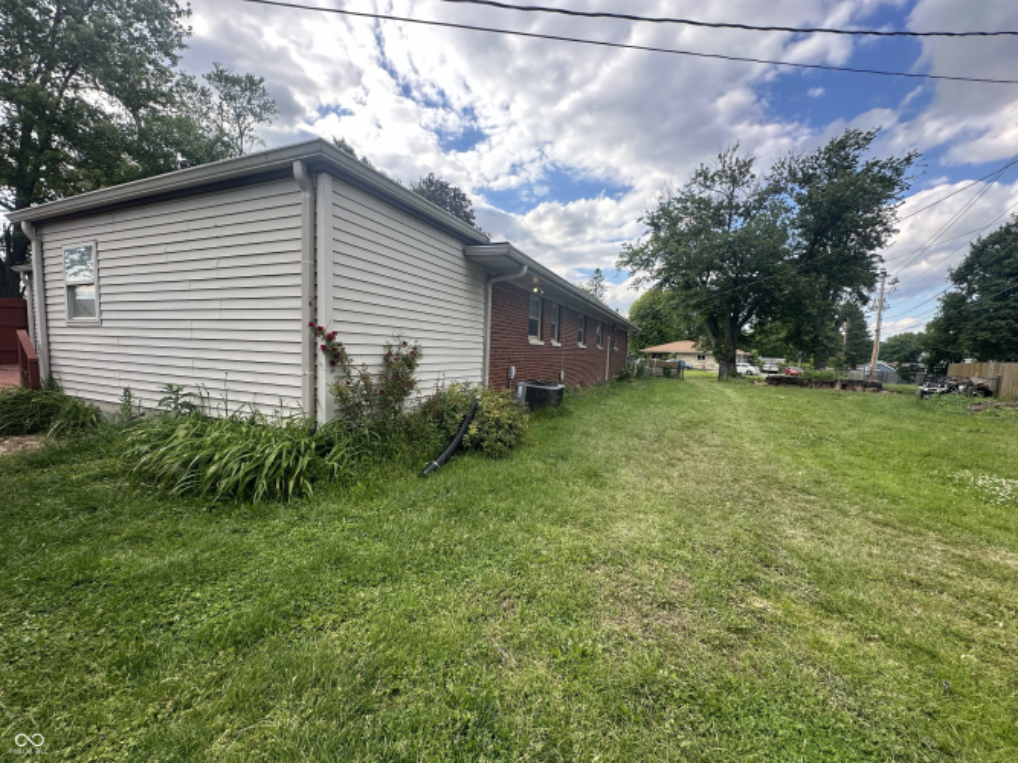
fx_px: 412
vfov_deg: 85.7
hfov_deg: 102.1
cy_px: 382
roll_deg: -2.4
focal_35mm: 14
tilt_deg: -3.0
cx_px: 509
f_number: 2.2
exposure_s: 1/422
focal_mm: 2.22
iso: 40
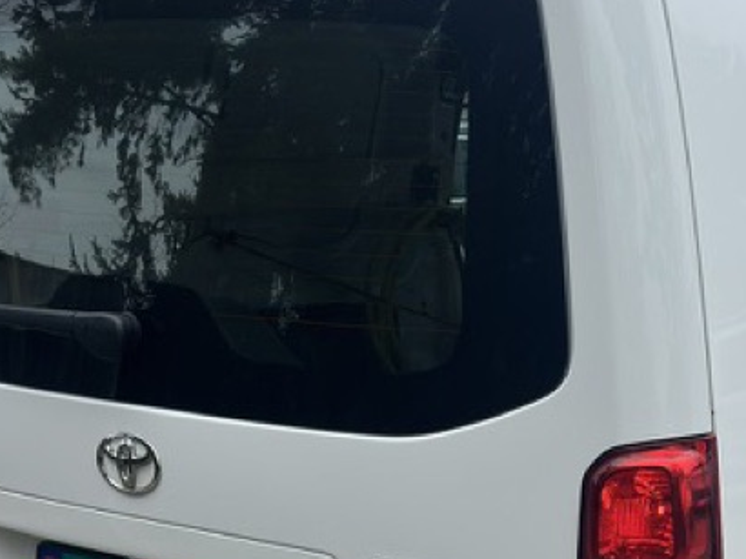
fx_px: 1766
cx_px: 597
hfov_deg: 23.5
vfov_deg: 17.4
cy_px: 601
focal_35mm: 82
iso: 100
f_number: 1.78
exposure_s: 1/1890
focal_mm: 6.86
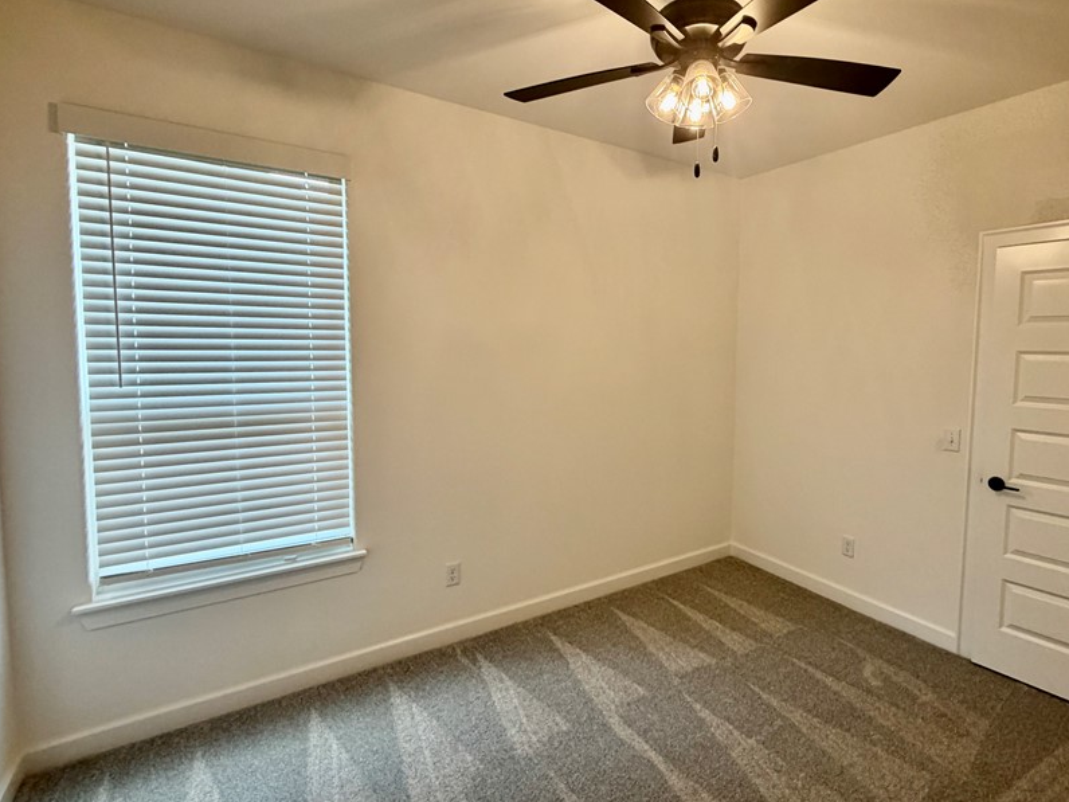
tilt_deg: -3.0
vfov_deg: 71.6
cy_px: 383
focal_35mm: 18
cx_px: 629
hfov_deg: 86.9
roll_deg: -0.6
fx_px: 556
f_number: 2.2
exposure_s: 1/120
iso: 200
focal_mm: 2.22
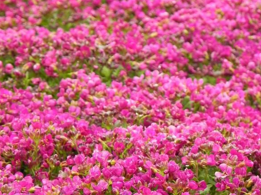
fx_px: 1900
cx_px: 130
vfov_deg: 5.9
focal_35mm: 252
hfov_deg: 7.9
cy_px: 156
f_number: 5
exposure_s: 1/100
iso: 160
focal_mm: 32.7
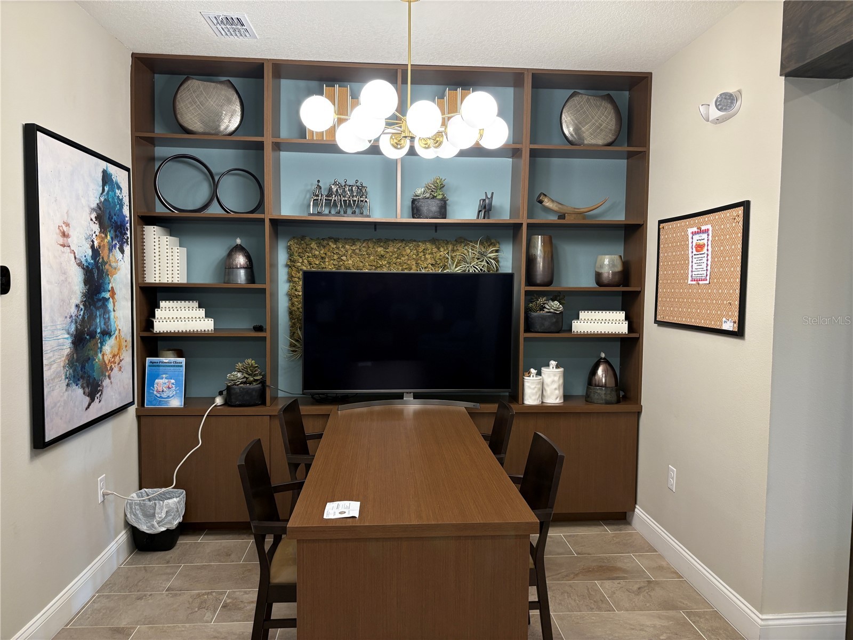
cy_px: 320
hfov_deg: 67.3
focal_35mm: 26
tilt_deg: -2.6
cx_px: 426
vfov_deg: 53.1
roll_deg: +1.1
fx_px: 641
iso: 100
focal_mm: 5.96
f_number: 1.6
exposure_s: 1/60
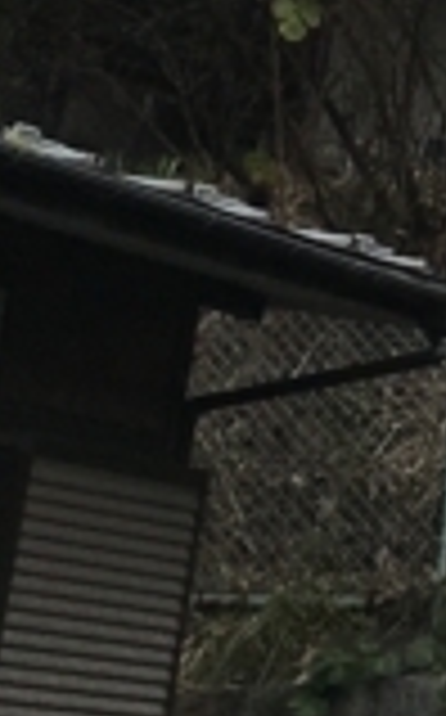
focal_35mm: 198
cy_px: -500
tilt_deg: +19.5
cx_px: 1527
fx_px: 3861
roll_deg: -2.2
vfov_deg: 10.1
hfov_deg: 5.9
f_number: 2.2
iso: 25
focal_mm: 4.15
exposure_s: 1/1709
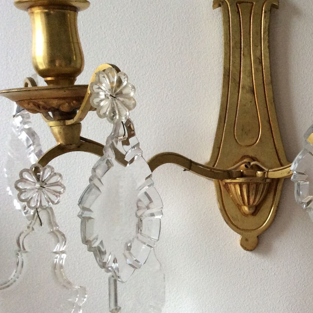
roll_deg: +0.4
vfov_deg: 32.6
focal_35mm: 52
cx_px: 248
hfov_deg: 32.0
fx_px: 532
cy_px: 194
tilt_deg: -1.1
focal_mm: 3.3
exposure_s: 1/25
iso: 160
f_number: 2.4
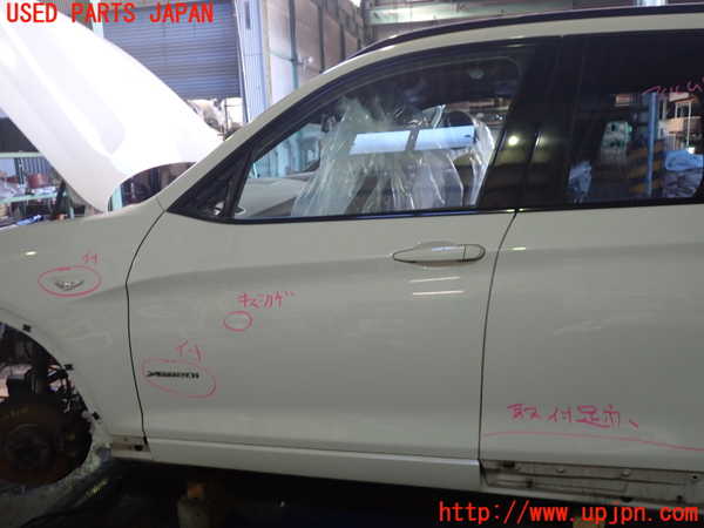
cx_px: 352
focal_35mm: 30
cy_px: 264
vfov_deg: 46.8
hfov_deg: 60.0
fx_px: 610
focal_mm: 5.4
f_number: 2.3
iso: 200
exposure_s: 1/40
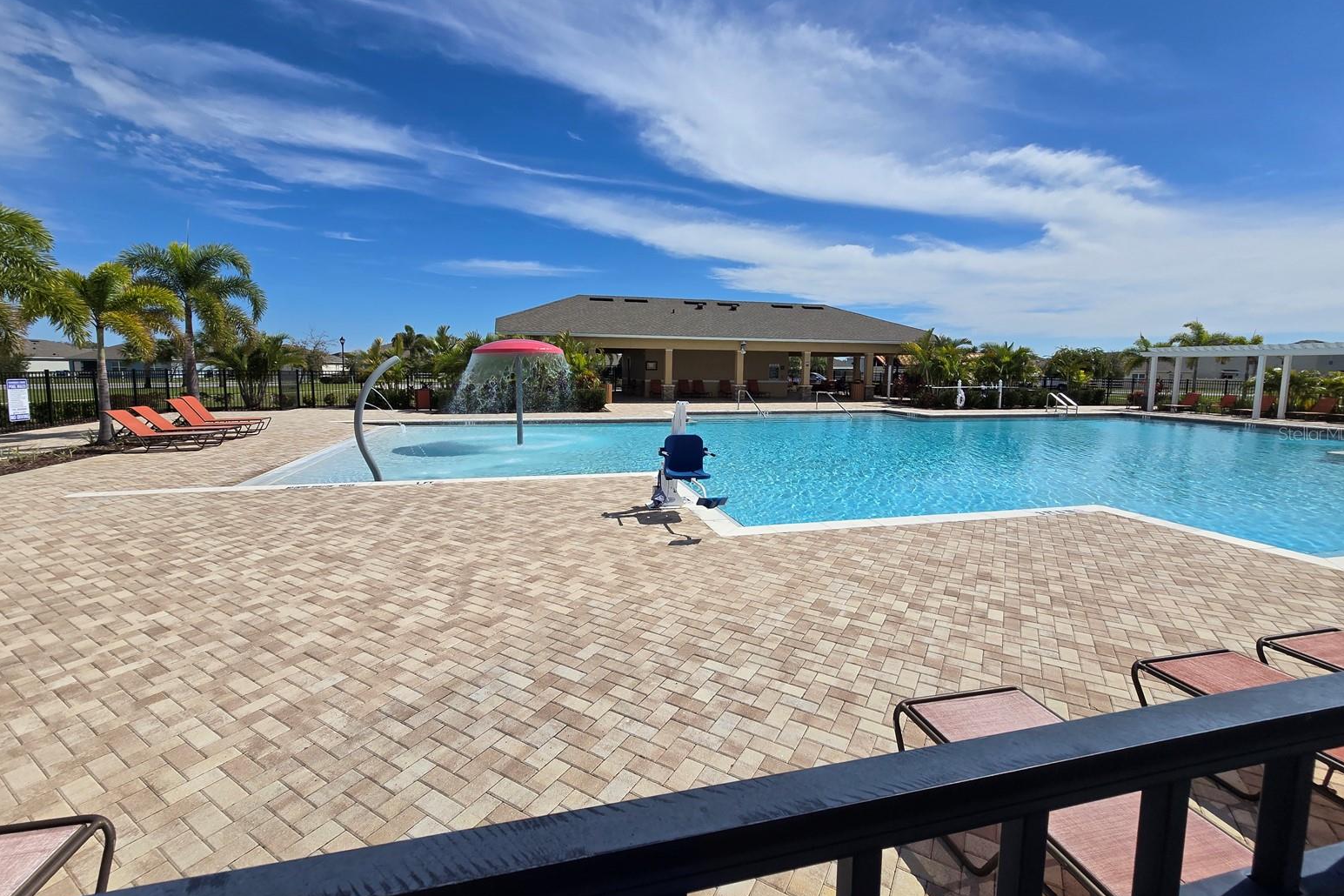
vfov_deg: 81.2
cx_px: 665
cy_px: 433
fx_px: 523
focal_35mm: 14
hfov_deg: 104.3
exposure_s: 1/4886
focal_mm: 2.2
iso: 50
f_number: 2.2
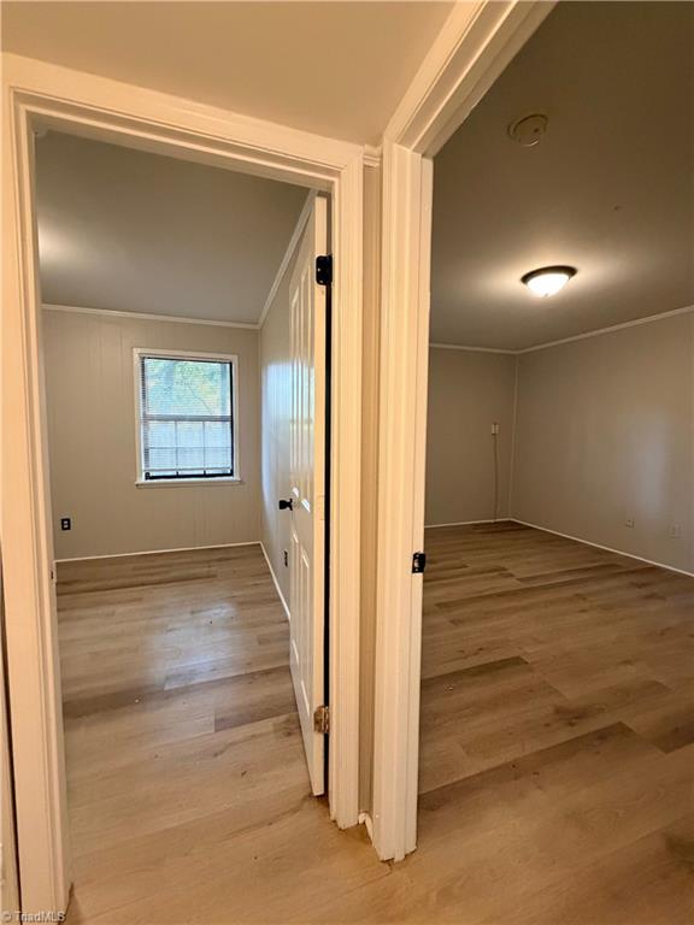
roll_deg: -1.0
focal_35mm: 14
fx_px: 374
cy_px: 462
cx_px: 347
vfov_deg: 102.1
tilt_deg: -4.7
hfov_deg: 85.7
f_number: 2.2
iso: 640
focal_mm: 2.22
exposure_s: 1/60
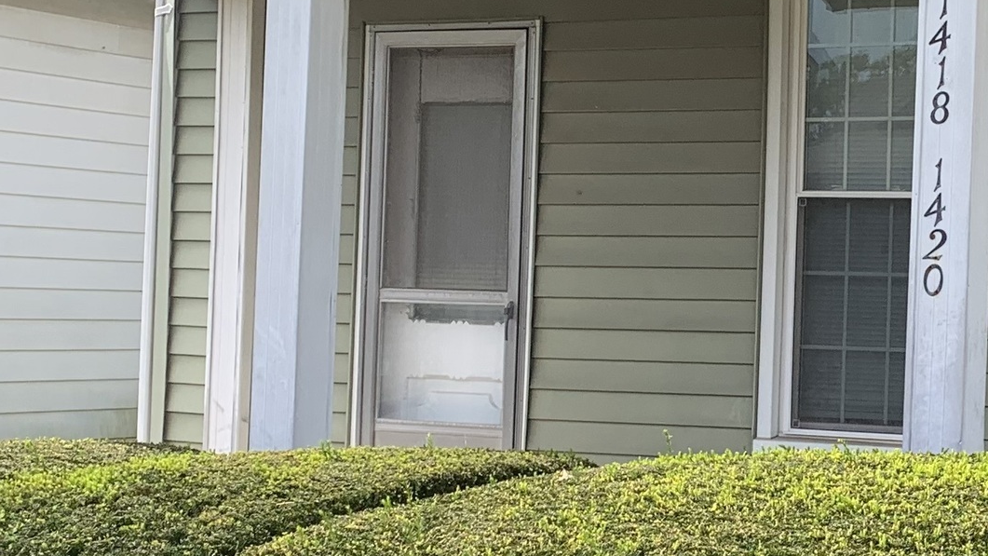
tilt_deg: +2.4
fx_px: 2148
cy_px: 236
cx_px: 995
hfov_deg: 24.7
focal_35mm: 82
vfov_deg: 14.7
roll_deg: -1.5
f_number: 1.8
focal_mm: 4.25
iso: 25
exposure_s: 1/1176
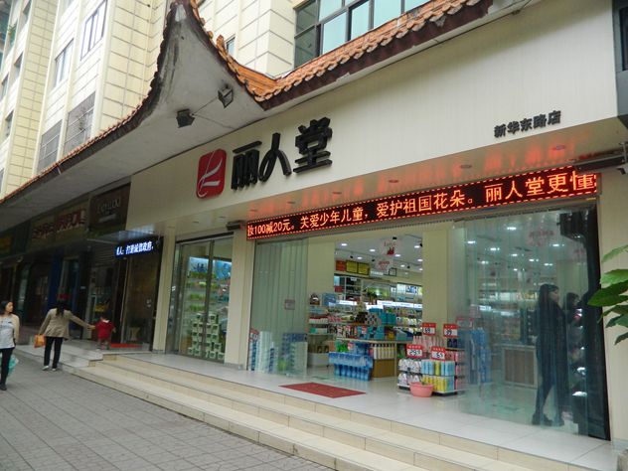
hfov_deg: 69.4
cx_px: 314
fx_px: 454
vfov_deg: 54.9
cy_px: 236
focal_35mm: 25
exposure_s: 1/250
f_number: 3.1
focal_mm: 4.5
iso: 220
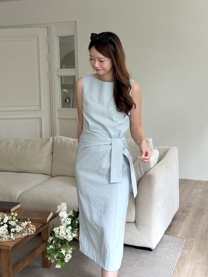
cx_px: 91
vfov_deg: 49.0
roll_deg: +2.6
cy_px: 137
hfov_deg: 37.7
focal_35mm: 38
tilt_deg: -1.3
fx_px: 304
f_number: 1.6
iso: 80
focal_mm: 5.96
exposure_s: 1/122
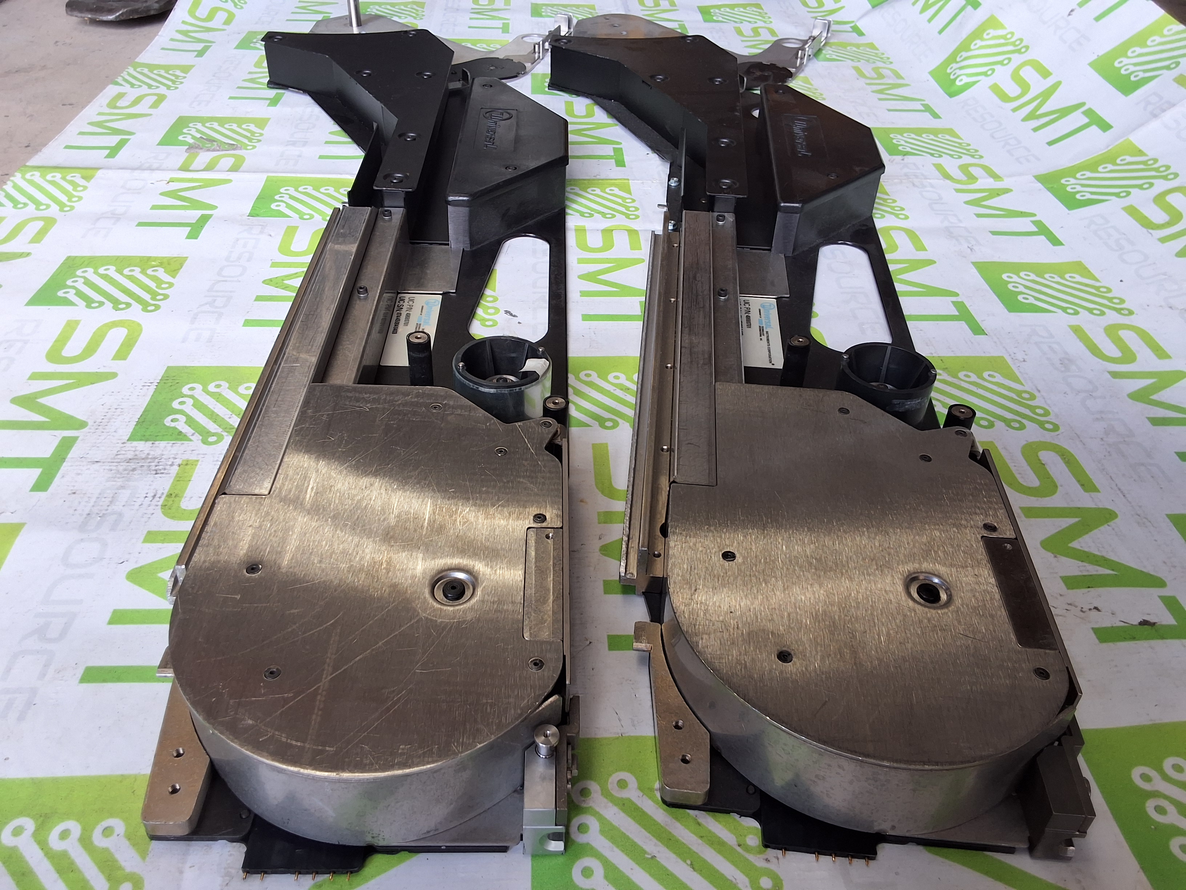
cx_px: 593
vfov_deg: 49.7
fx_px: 959
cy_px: 445
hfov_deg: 63.4
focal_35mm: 28
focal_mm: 2.91
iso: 50
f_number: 1.9
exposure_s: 1/120
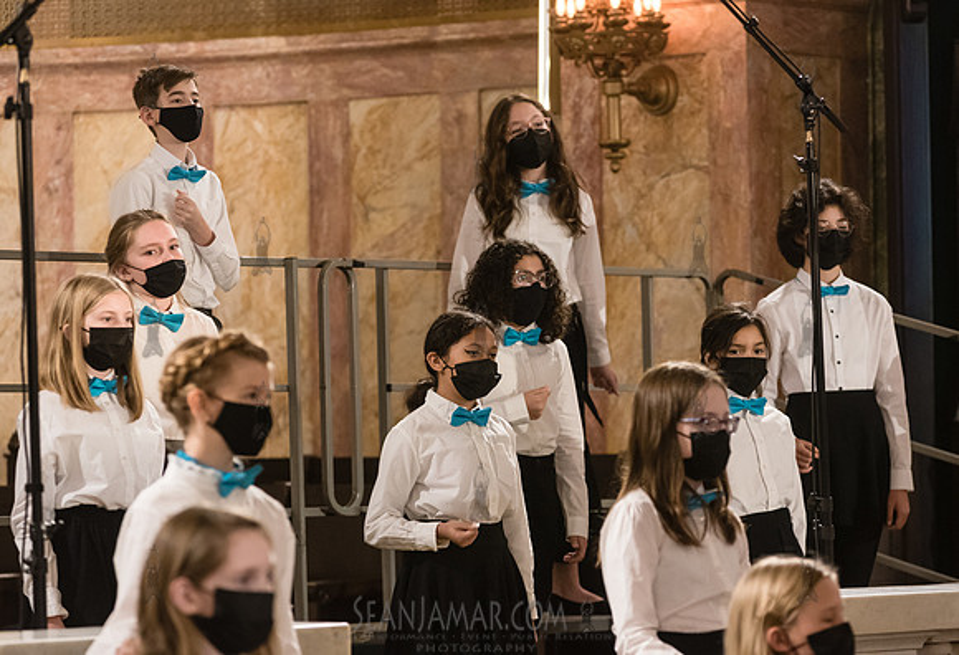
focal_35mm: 158
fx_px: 4242
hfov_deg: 12.9
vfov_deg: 8.8
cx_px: 526
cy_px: 303
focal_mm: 145
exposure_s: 1/125
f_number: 5
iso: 4000
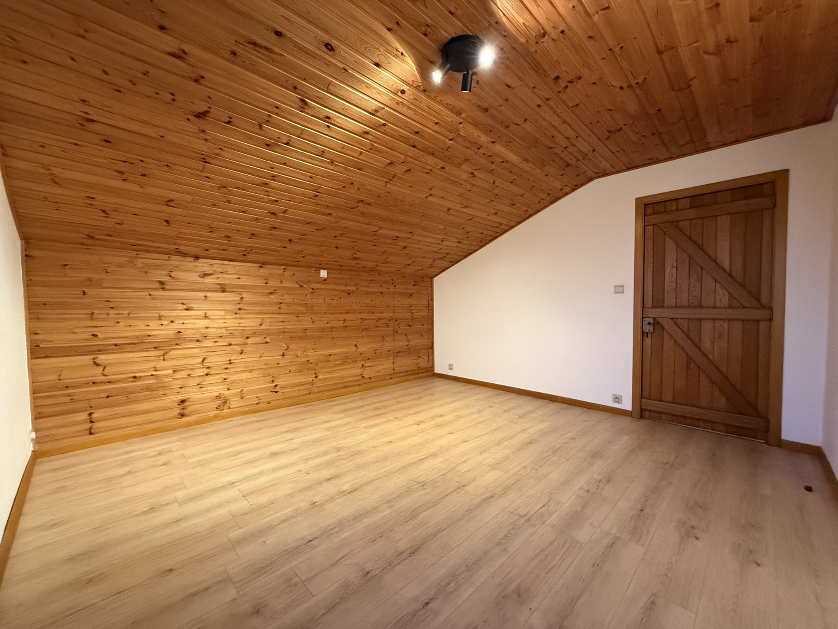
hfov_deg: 102.1
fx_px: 339
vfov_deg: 85.7
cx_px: 419
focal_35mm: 14
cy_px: 314
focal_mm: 2.22
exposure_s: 1/50
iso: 640
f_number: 2.2
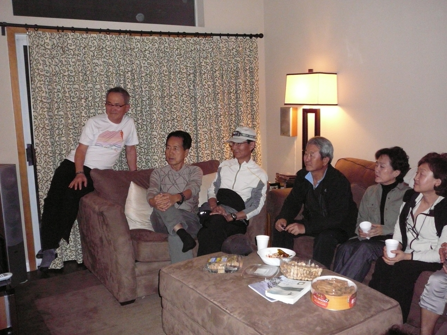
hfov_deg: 52.6
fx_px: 452
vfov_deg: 40.7
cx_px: 224
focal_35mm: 35
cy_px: 168
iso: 400
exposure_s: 1/30
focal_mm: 5.2
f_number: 2.8
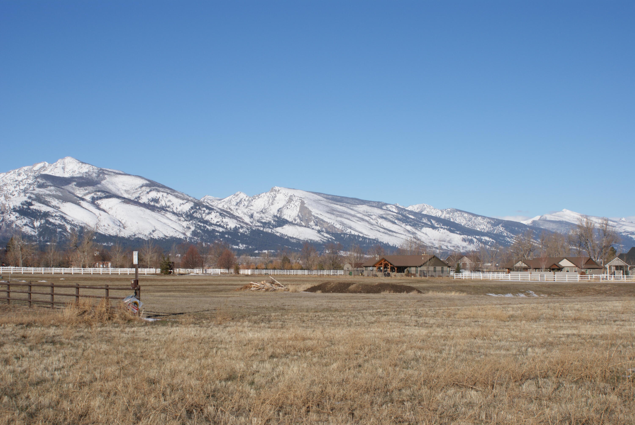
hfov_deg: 43.6
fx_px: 795
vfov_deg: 29.9
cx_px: 318
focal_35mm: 45
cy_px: 212
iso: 100
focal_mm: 30
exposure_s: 1/250
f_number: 13
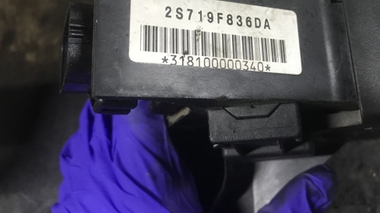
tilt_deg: -66.4
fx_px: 403
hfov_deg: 50.3
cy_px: 41
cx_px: 219
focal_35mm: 40
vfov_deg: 29.0
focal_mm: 3.99
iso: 80
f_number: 1.8
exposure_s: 1/7
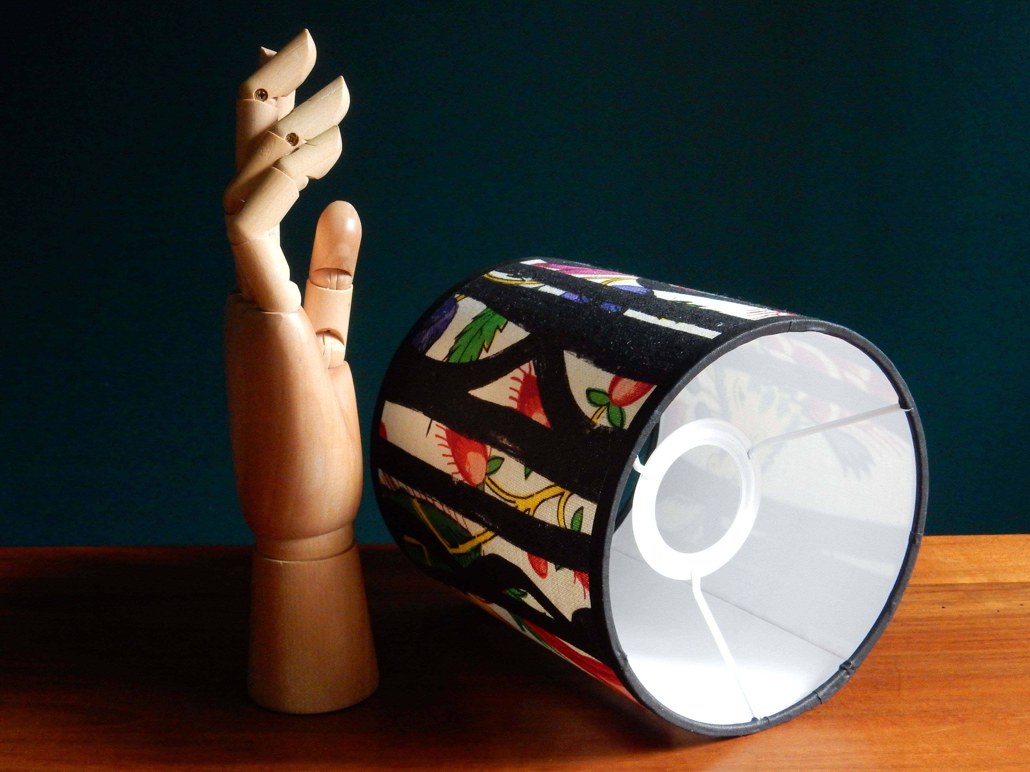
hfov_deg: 37.5
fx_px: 1518
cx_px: 515
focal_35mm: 51
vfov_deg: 28.6
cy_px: 386
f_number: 4.5
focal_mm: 9
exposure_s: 1/40
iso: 1000
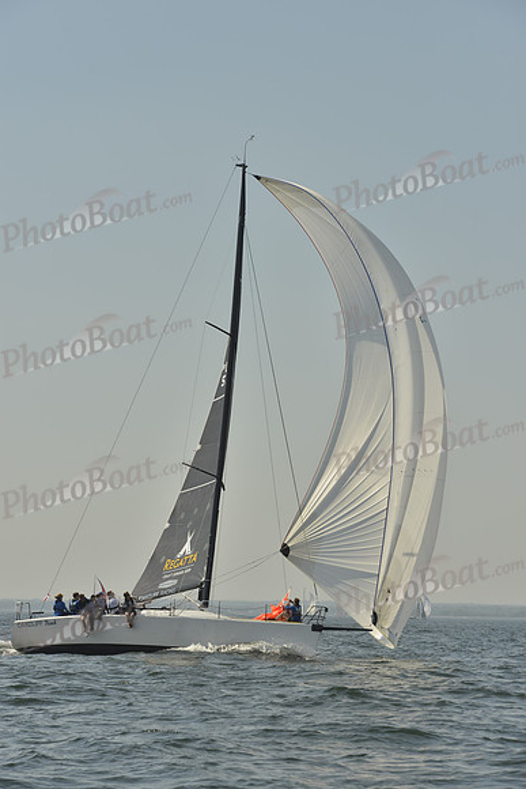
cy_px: 394
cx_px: 263
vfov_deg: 20.0
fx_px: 2234
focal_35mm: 102
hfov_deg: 13.4
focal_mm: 102
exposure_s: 1/1250
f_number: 8
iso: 200
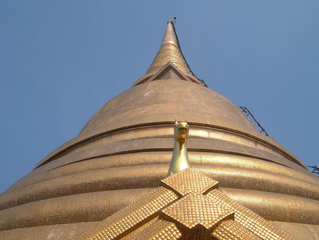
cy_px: 120
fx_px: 350
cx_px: 160
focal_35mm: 38
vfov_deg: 37.7
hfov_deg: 49.0
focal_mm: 8
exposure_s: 1/207
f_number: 7.6
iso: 100
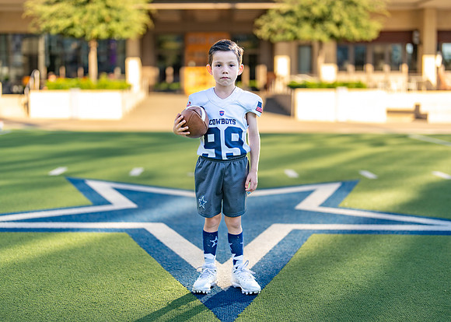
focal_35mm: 57
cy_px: 159
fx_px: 731
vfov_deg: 24.8
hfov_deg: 34.3
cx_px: 224
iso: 100
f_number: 1.2
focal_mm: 50
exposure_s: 1/2500
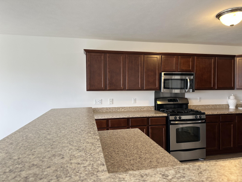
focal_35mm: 24
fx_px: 168
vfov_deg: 56.8
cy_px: 91
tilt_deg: -0.5
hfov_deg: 71.6
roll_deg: +0.1
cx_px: 121
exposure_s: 1/120
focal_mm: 6.86
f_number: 1.78
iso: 80
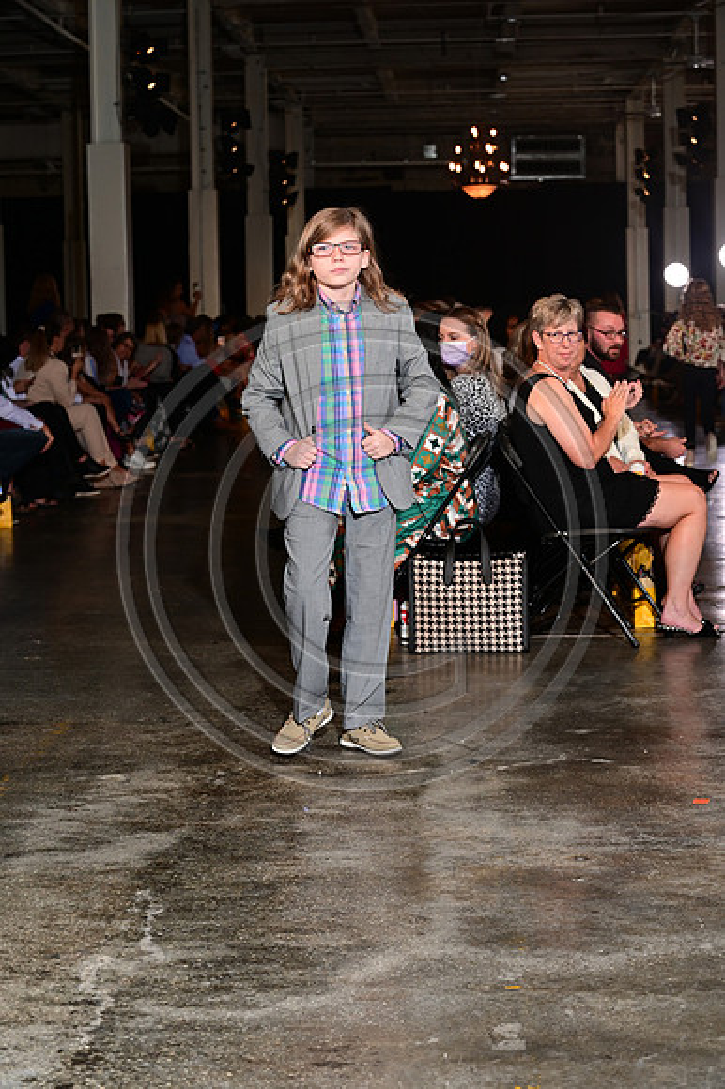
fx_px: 2117
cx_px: 362
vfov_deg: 28.9
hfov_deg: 19.4
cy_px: 544
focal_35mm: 70
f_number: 6.3
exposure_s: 1/125
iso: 1000
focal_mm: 70
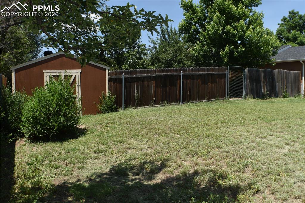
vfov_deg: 33.0
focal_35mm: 40
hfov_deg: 47.9
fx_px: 343
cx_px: 152
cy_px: 102
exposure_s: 1/200
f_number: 9
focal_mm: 27
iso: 100
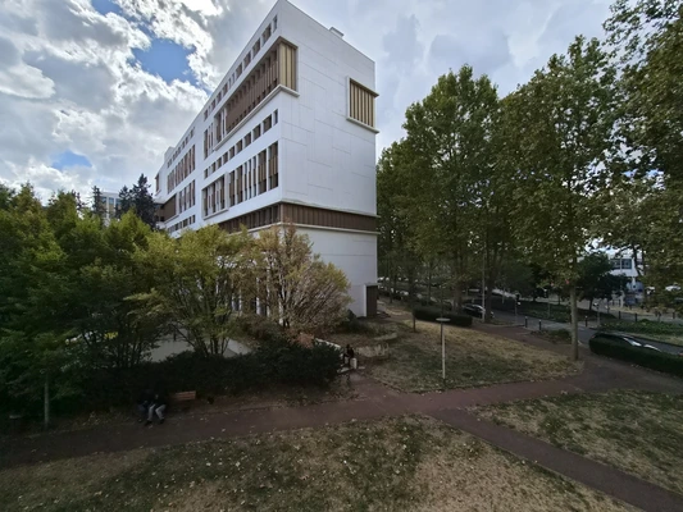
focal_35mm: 13
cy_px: 256
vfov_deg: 89.9
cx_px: 342
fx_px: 257
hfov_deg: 106.2
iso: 100
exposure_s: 1/5760
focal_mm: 2.2
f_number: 2.2
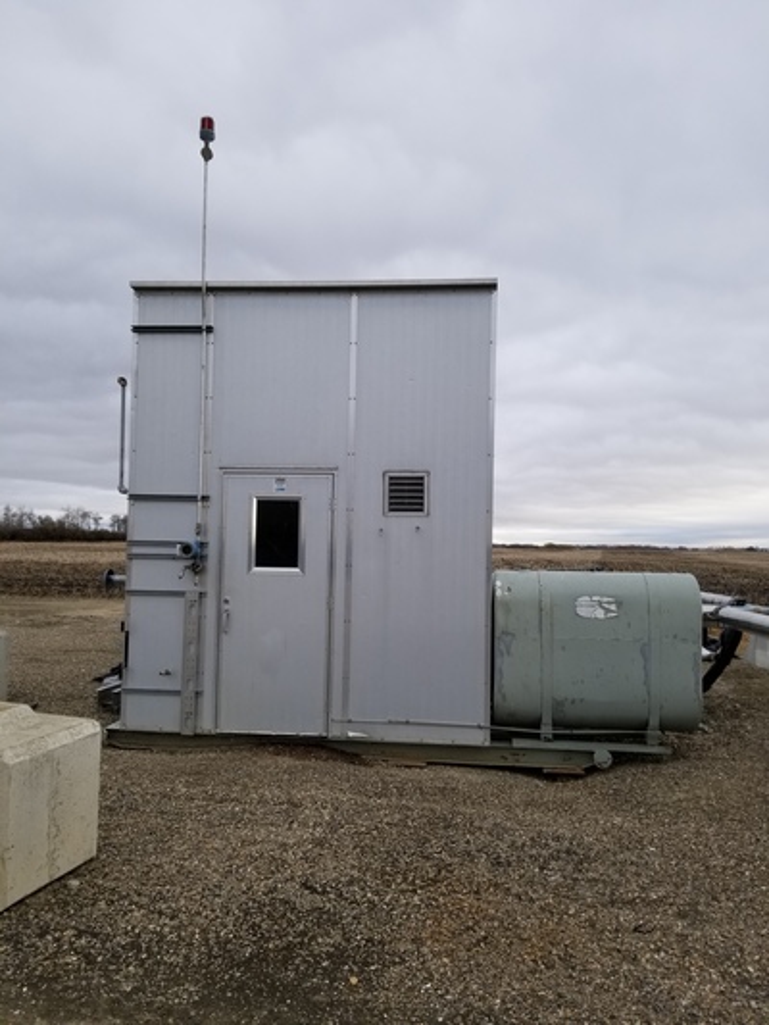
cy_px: 512
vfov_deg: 67.3
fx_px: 770
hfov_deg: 53.1
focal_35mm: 26
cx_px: 384
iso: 50
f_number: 1.7
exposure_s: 1/882
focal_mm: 4.25
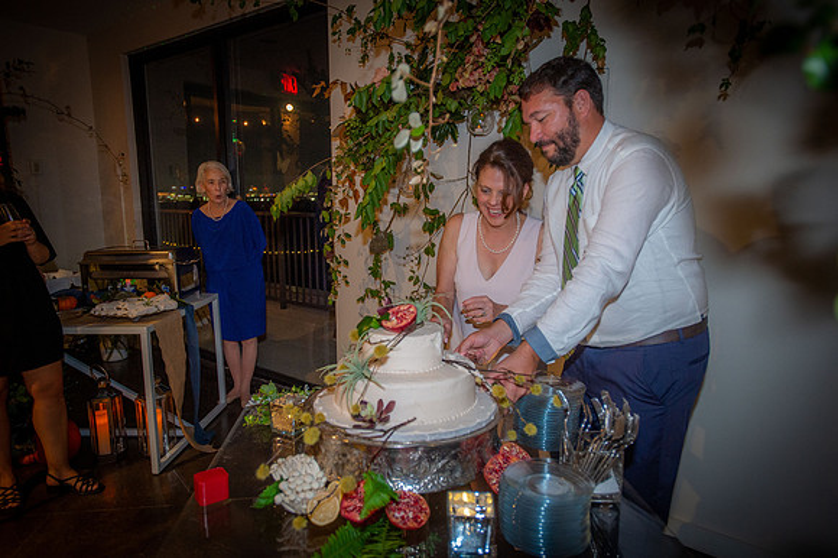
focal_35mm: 24
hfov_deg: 73.8
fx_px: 558
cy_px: 279
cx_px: 419
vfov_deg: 53.1
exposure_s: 1/80
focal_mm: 24
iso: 1600
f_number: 2.8
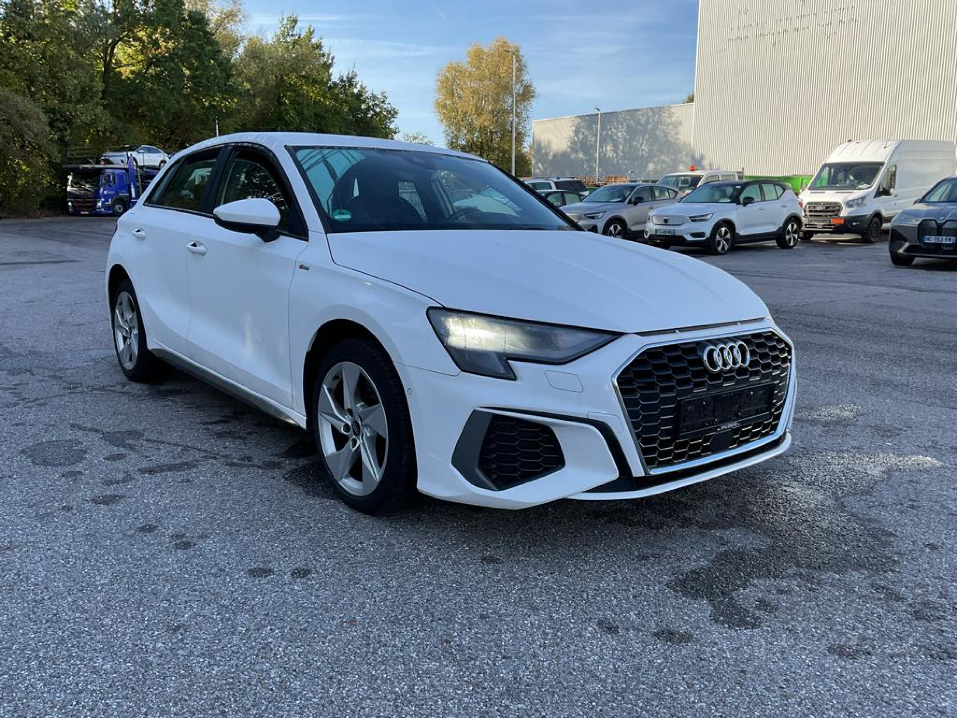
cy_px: 359
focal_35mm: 29
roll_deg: -0.8
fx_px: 802
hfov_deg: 61.7
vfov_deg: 48.2
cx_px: 478
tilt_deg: -12.2
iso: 16
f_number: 1.8
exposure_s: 1/412
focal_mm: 3
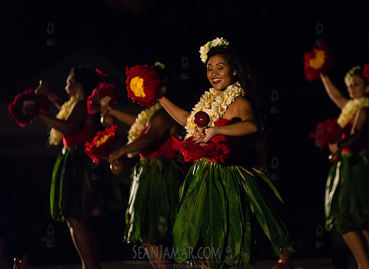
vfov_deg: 6.3
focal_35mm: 231
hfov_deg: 8.7
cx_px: 219
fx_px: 2434
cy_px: 123
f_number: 2.8
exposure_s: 1/320
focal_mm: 200
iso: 4000
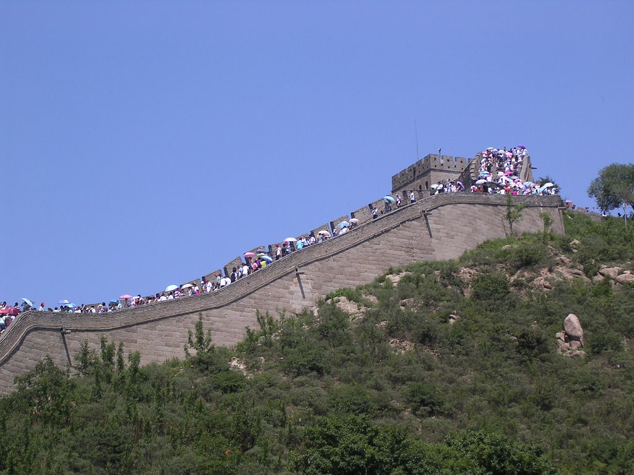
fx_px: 2106
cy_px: 238
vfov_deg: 12.9
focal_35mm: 115
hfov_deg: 17.1
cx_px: 317
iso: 100
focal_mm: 17.4
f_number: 4.9
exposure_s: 1/365
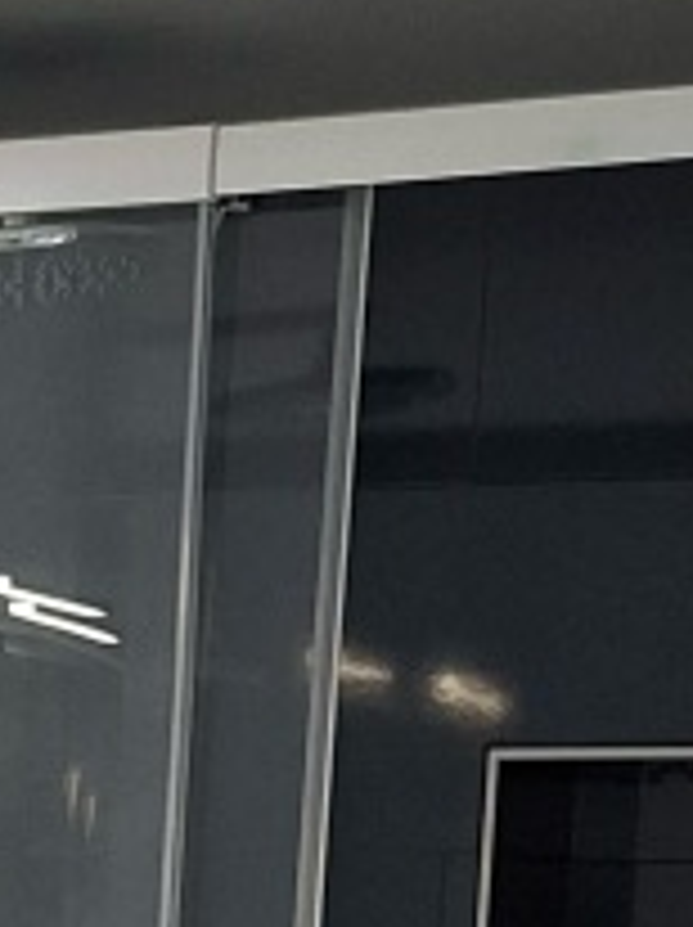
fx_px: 3986
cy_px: 1638
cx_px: -585
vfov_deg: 12.2
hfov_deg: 9.4
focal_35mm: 149
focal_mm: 5.54
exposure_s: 1/100
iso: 200
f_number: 1.8
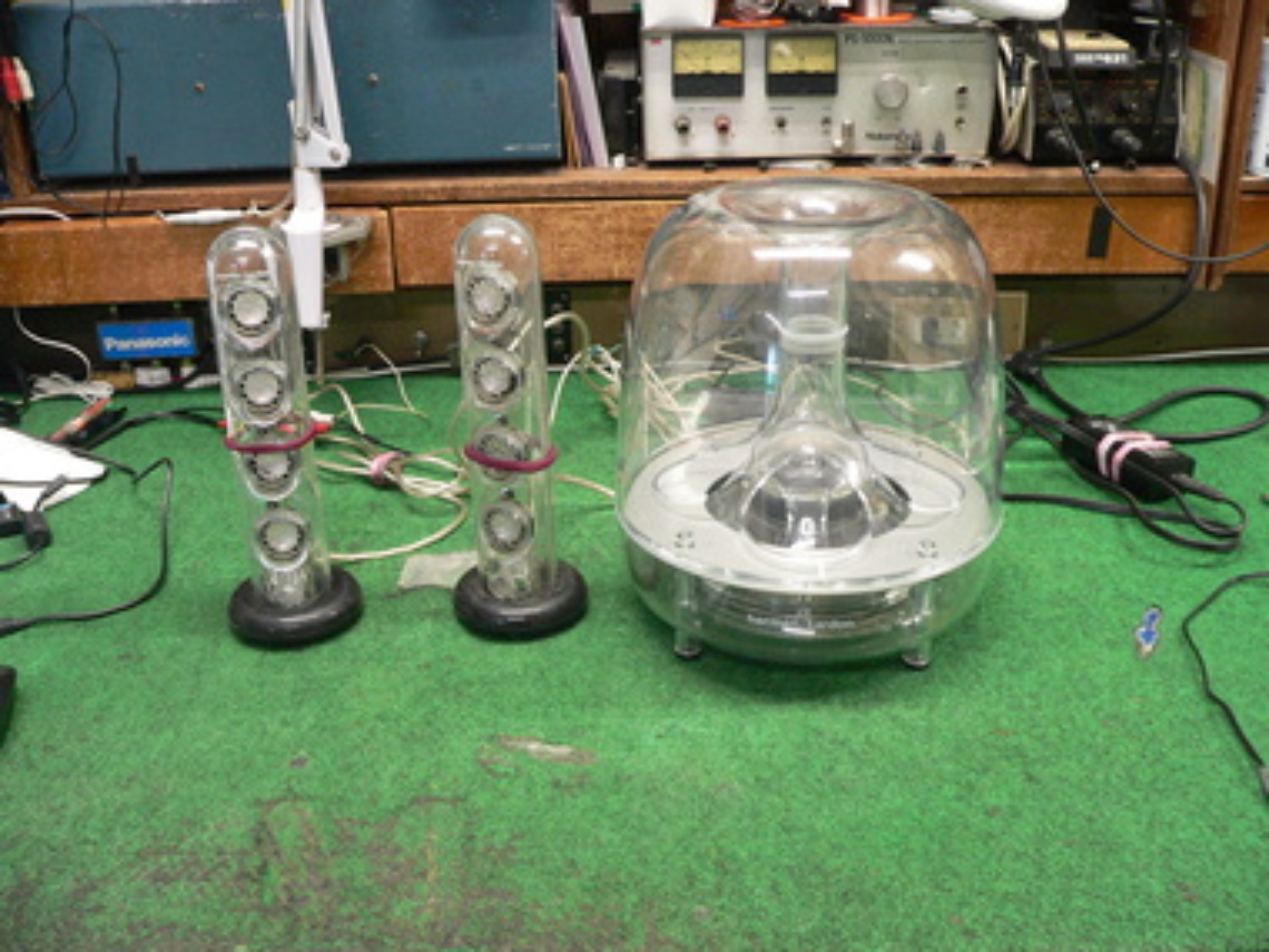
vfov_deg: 39.7
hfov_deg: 51.4
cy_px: 476
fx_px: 1320
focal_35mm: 36
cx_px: 634
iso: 200
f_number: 2.8
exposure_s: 1/13
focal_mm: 6
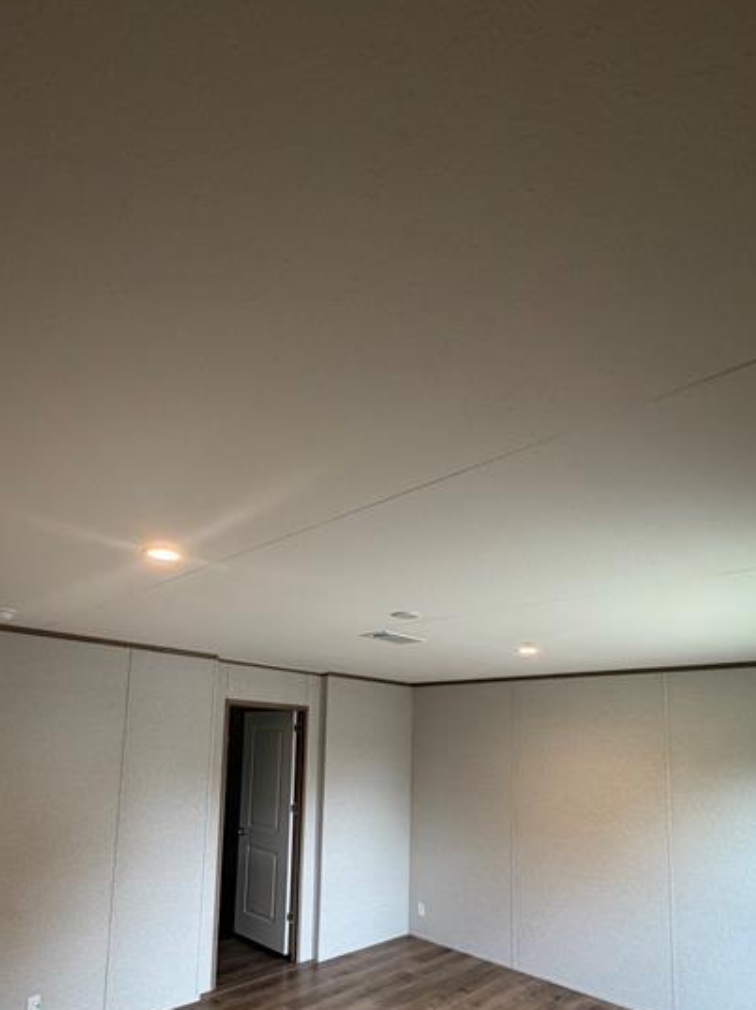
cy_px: 672
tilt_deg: +8.1
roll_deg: -2.3
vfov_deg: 79.1
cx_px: 343
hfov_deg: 65.8
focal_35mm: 20
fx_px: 583
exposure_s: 1/60
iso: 200
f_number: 2.2
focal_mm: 2.22
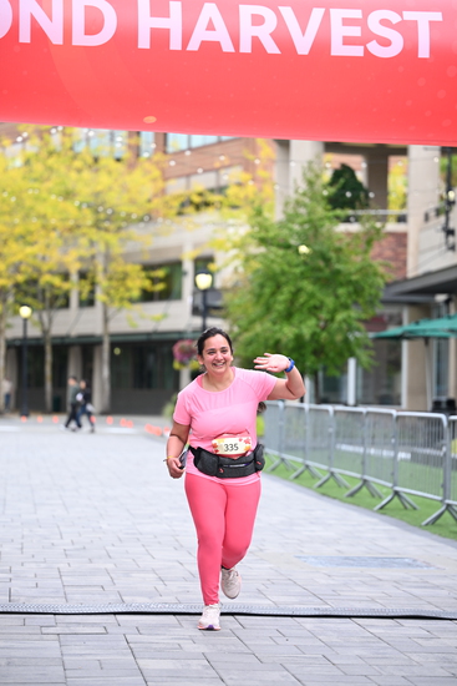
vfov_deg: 20.8
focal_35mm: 98
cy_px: 343
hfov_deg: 14.0
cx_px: 228
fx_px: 1865
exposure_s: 1/1600
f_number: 2.8
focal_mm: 98
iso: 640
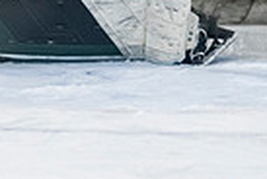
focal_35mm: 803
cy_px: -141
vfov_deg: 1.7
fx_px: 5969
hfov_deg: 2.6
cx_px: -74
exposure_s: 1/640
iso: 2000
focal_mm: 112
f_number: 3.2
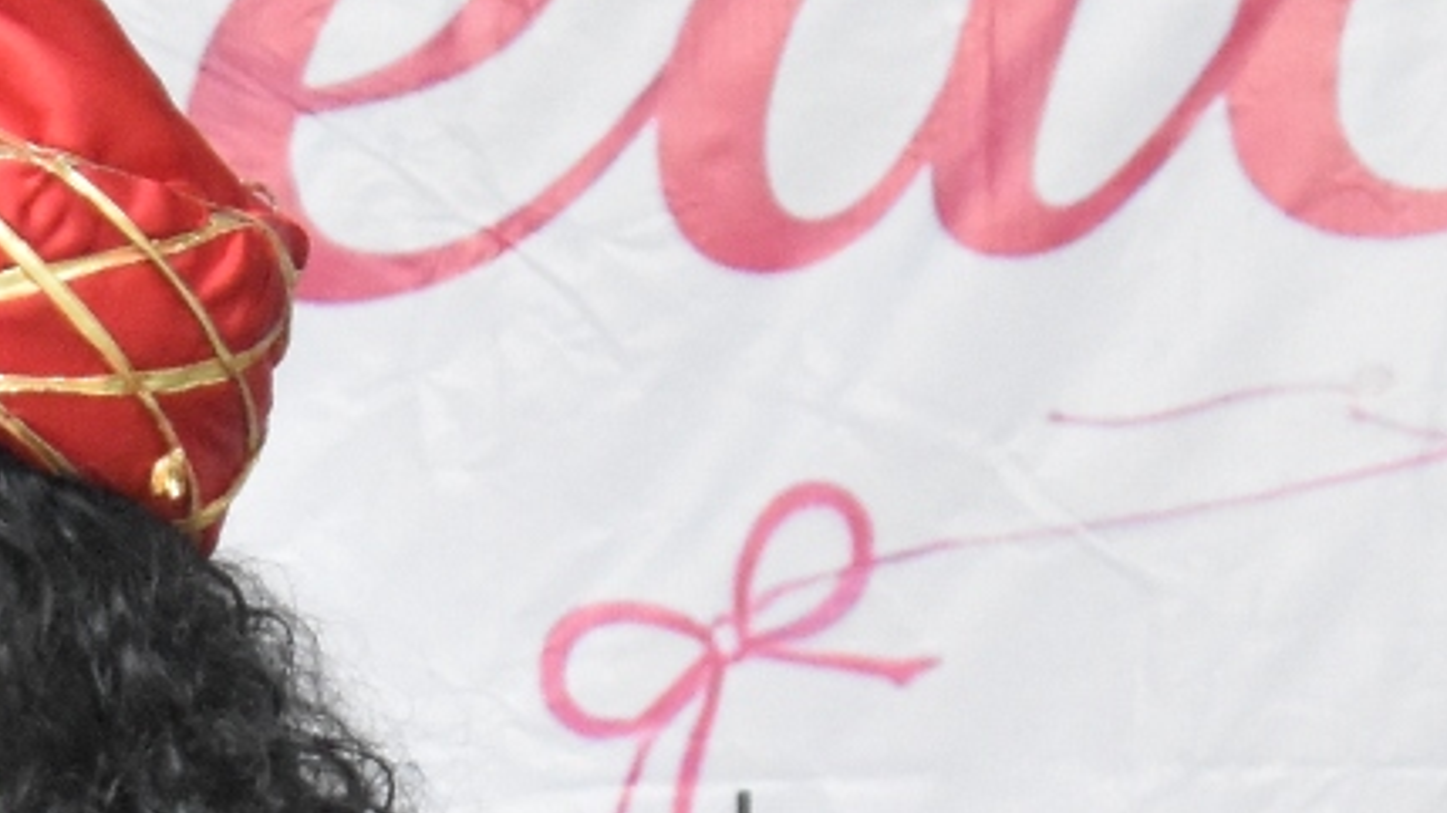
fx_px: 18562
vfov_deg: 2.5
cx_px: -1123
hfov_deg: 4.4
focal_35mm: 484
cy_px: 1683
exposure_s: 1/250
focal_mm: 55
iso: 3200
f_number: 5.6
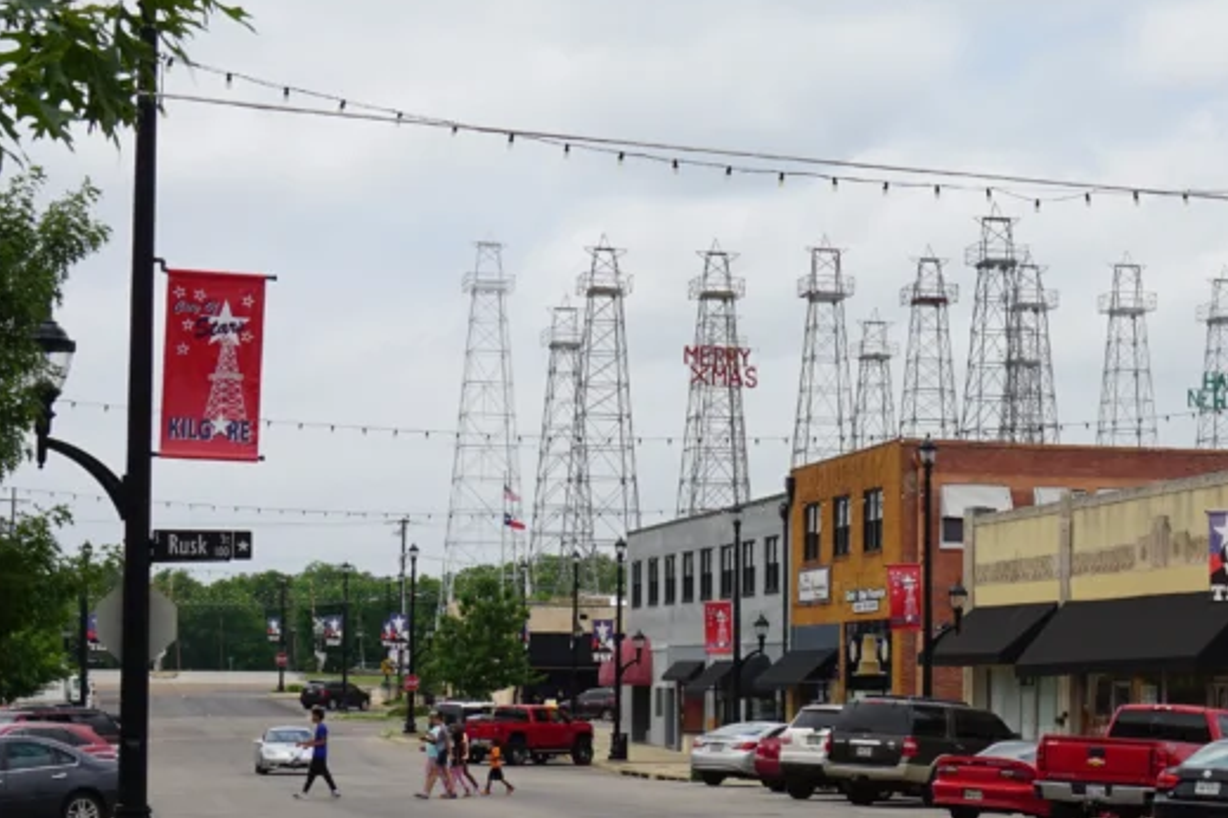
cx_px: 892
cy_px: 509
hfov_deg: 25.1
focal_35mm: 80
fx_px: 2728
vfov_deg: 17.0
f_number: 11
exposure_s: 1/160
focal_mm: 27
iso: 100
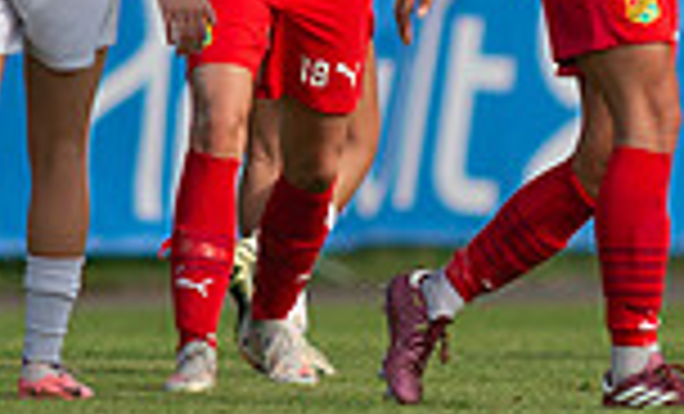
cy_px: -1
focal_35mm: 2369
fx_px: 43774
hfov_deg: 0.9
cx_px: 526
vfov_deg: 0.5
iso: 280
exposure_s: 1/1250
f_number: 4
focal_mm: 420
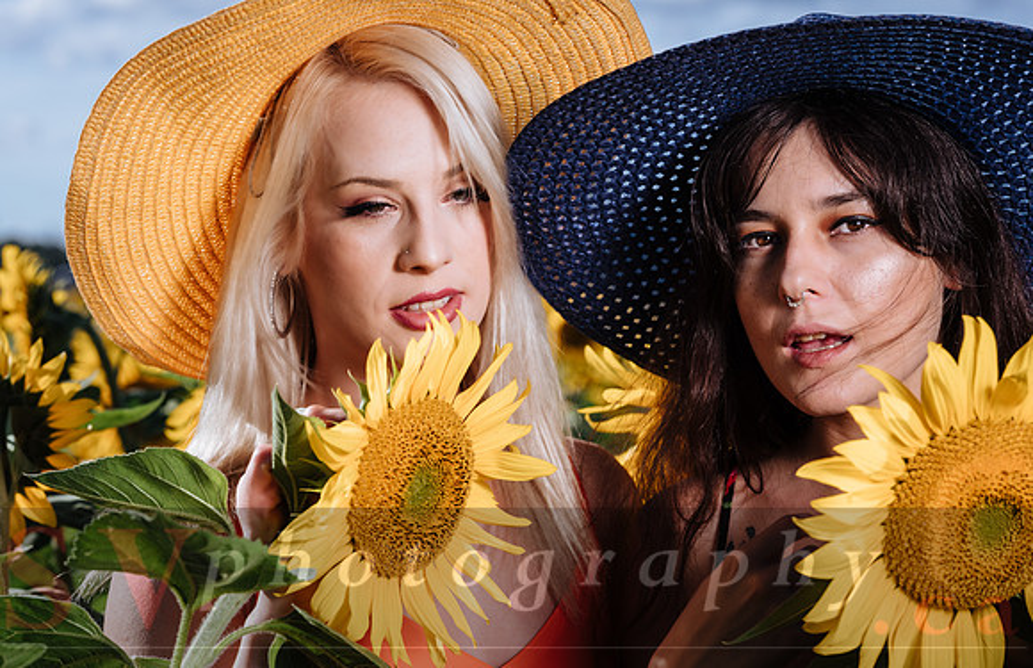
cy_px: 387
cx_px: 516
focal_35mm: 91
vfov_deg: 14.7
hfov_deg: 22.5
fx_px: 2596
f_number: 8
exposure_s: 1/100
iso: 100
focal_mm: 110
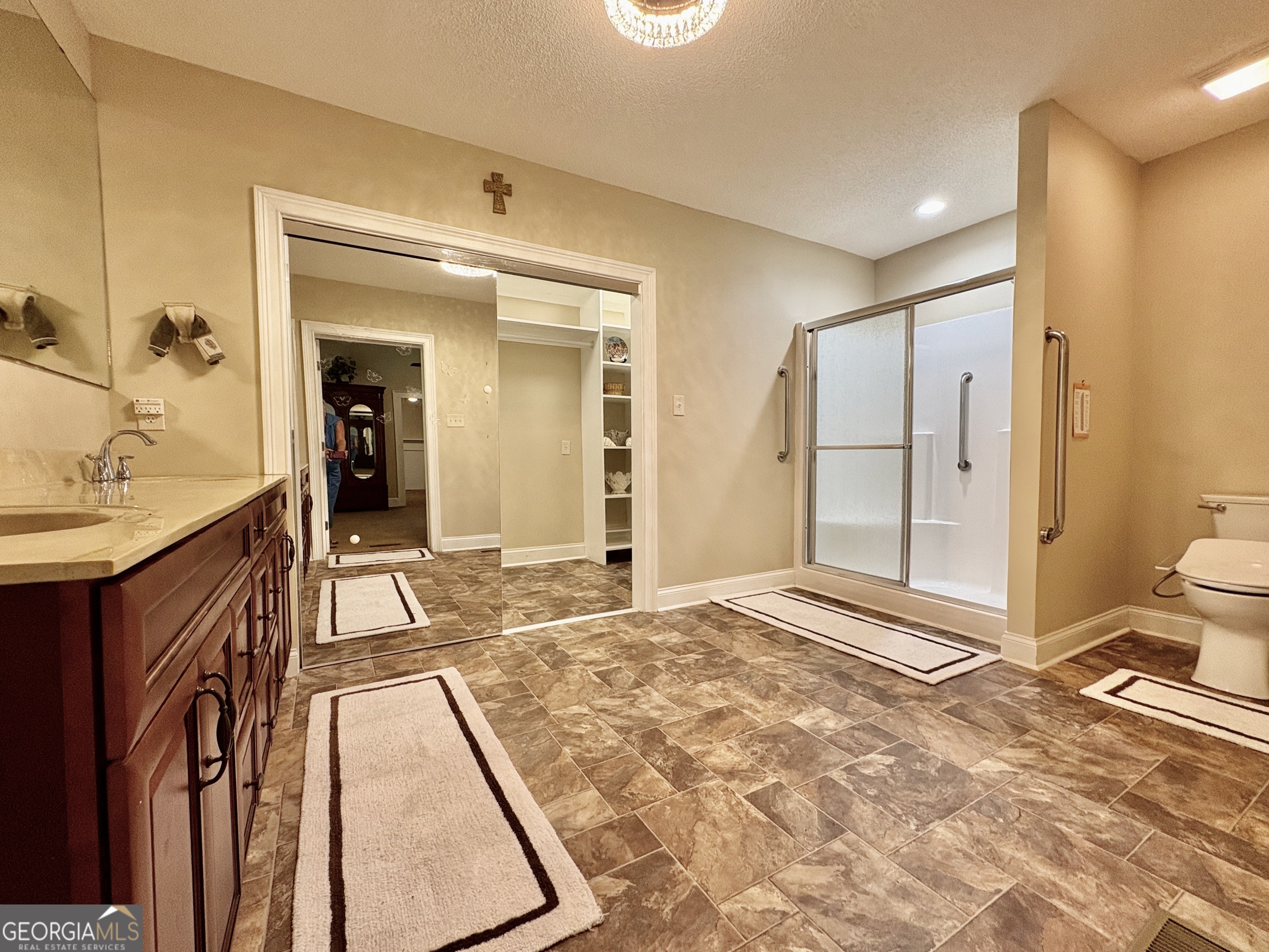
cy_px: 476
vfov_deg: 85.7
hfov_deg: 102.1
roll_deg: +1.6
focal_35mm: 14
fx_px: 513
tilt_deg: -1.7
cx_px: 634
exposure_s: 1/60
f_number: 2.2
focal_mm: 2.22
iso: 200
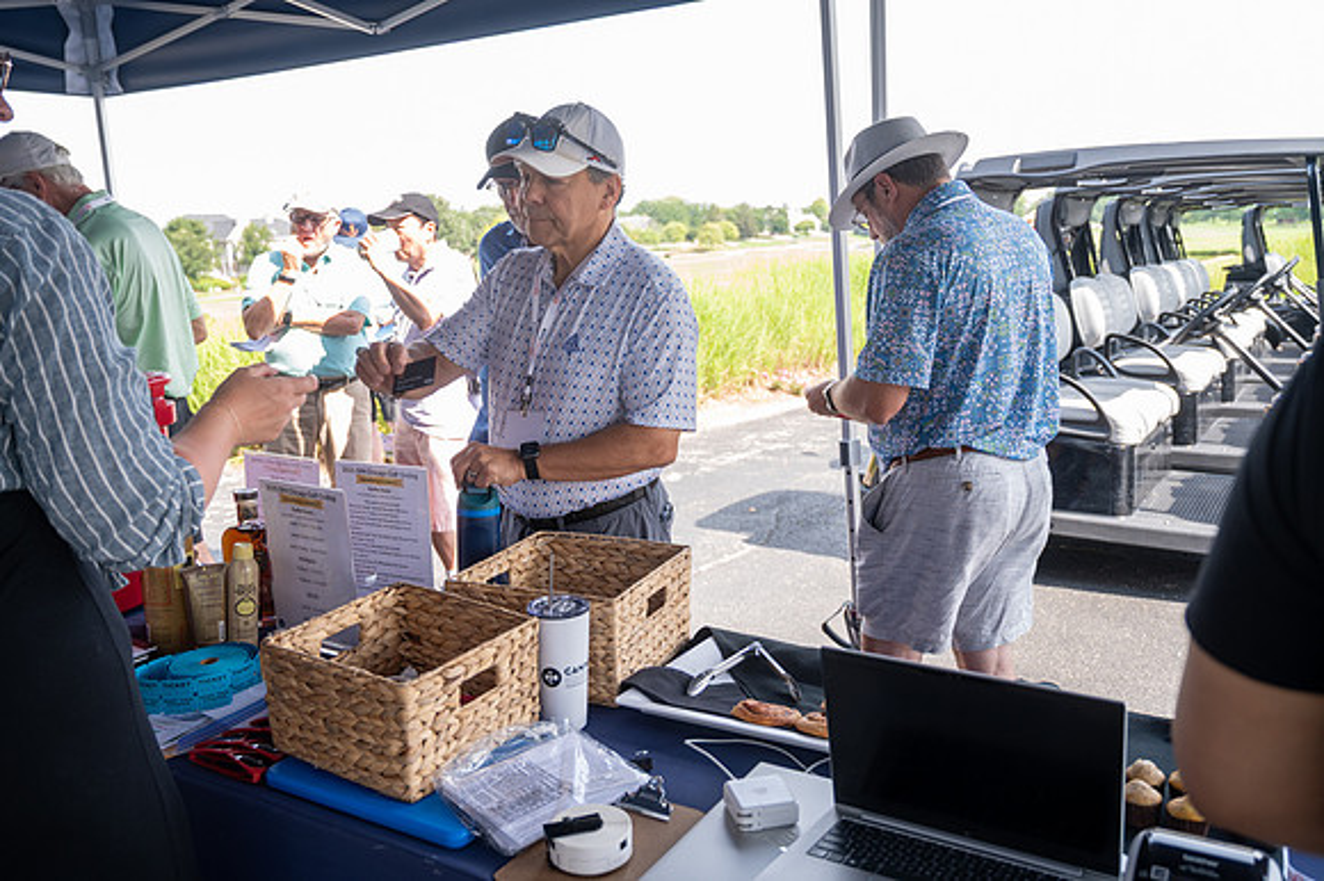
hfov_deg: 61.1
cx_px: 662
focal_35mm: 30
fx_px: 1121
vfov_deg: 42.9
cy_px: 440
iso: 250
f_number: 4
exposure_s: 1/250
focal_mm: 30.5
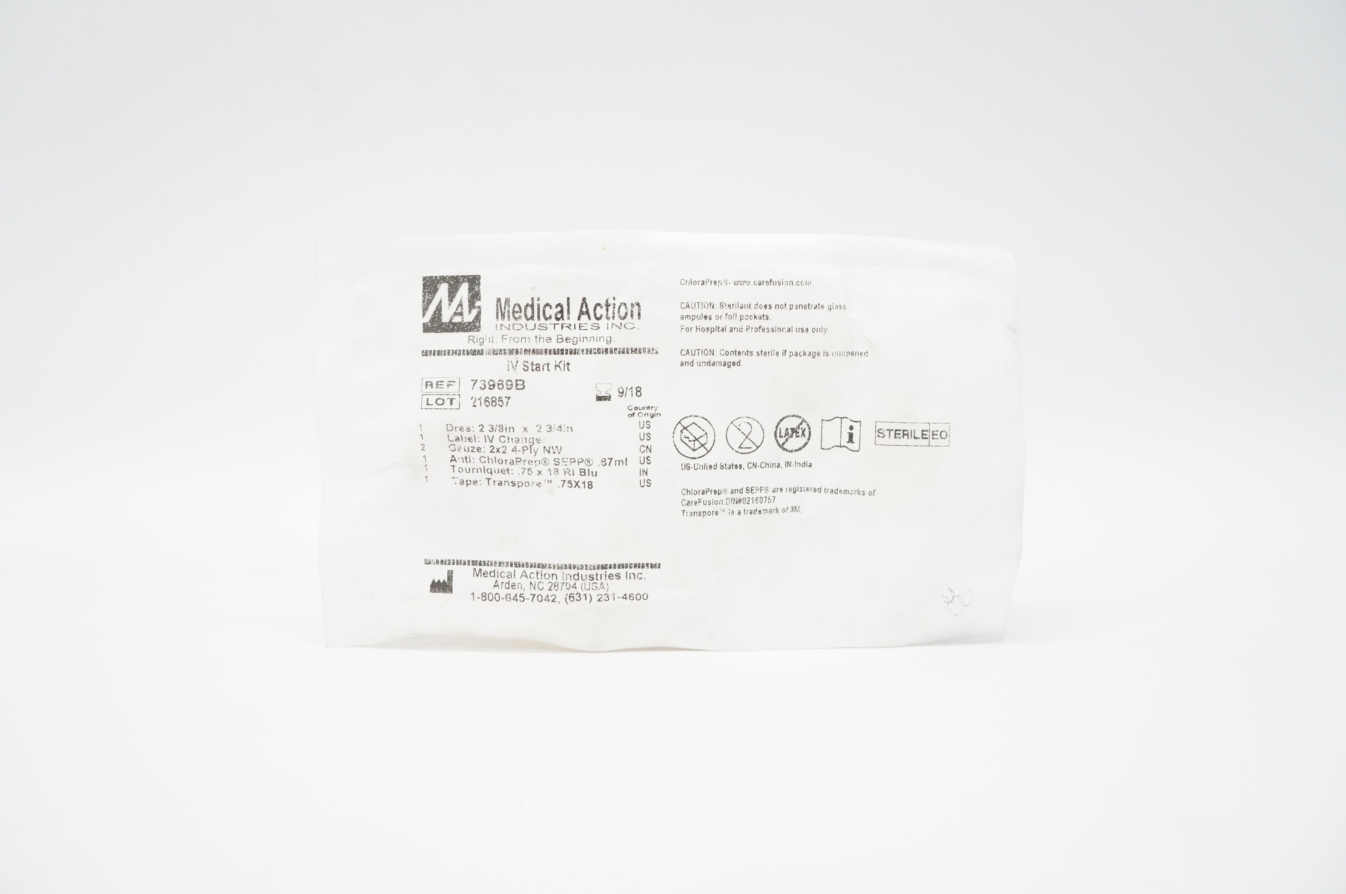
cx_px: 673
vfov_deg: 47.8
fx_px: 1008
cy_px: 447
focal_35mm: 27
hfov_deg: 67.4
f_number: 6.3
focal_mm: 18
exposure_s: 1/160
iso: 1600
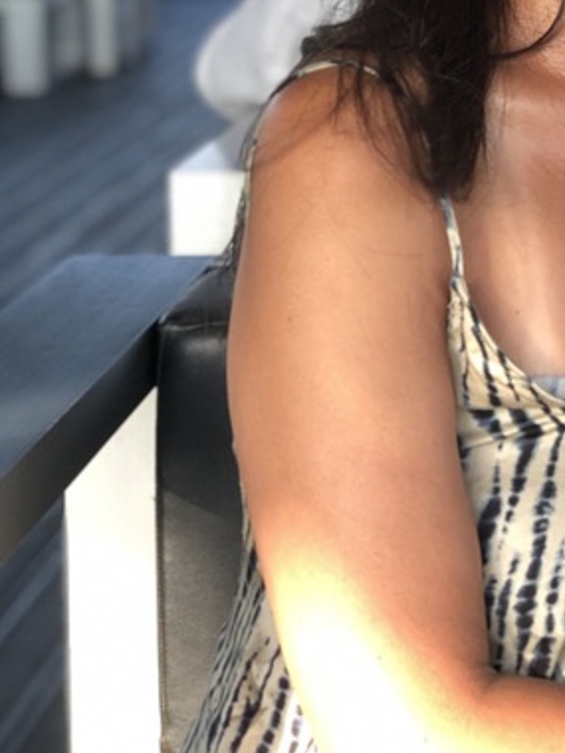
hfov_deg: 10.4
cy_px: 129
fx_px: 3047
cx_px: 698
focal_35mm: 140
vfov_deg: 14.0
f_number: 2.4
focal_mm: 6
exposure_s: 1/60
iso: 20
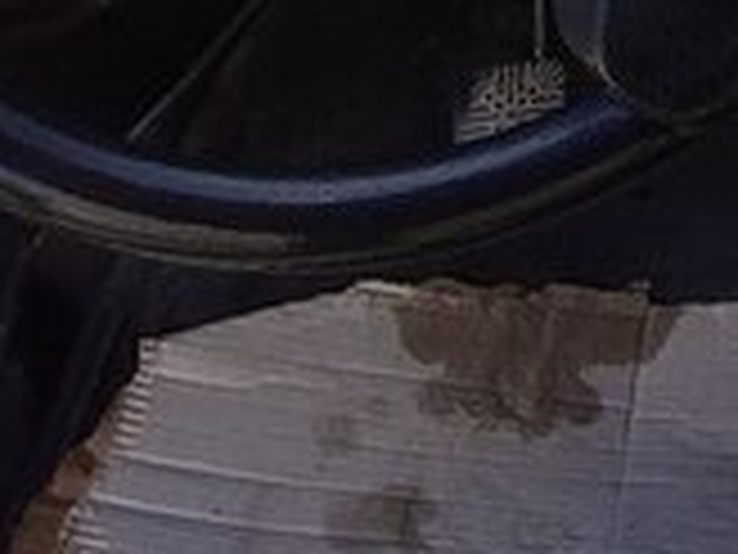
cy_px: -543
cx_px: 1292
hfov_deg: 14.1
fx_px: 2665
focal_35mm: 125
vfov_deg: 10.8
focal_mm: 3.3
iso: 40
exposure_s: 1/140
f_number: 2.2
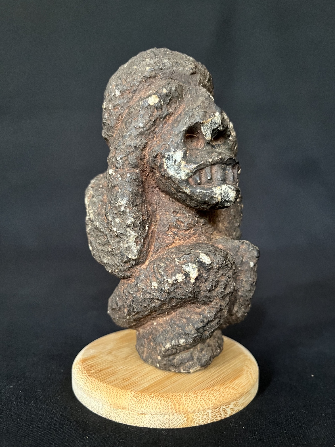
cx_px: 168
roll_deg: -1.4
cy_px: 224
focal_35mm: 26
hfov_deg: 53.1
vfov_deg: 67.3
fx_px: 335
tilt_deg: -2.6
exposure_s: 1/42
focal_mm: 5.1
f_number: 1.6
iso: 500
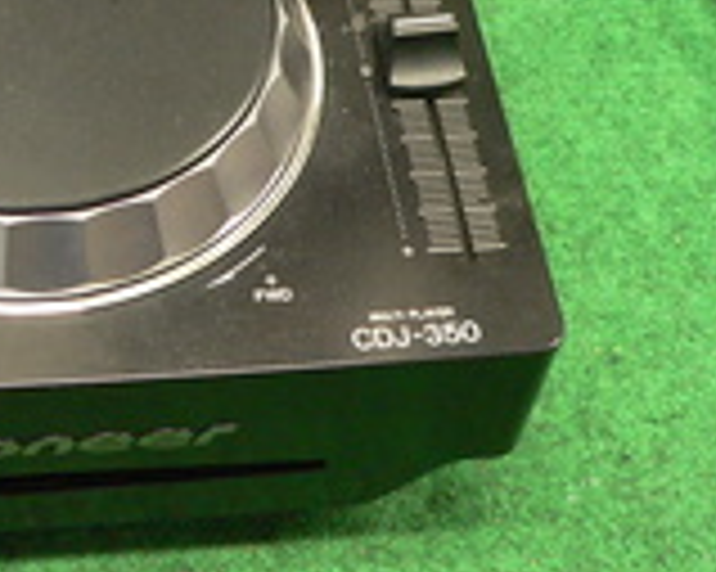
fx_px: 1779
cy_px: 43
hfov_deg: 22.2
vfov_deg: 17.9
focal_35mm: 84
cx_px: 63
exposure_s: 1/8
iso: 200
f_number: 2.8
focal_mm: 6
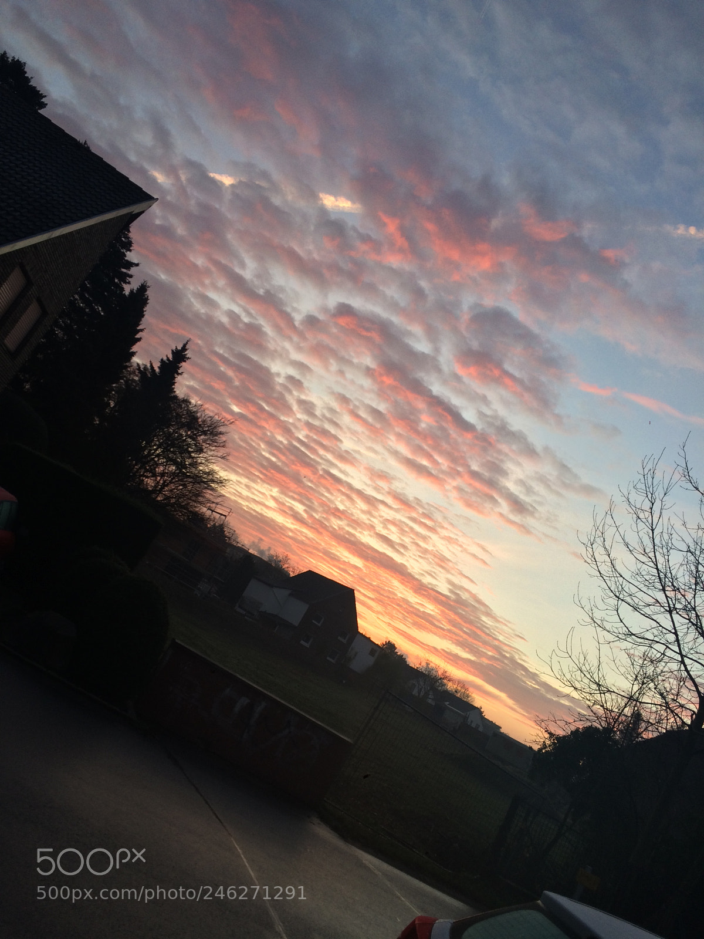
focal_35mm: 29
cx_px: 352
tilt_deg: +11.0
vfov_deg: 61.7
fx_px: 786
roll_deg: -29.7
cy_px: 470
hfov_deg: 48.2
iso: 32
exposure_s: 1/100
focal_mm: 4.15
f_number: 2.2
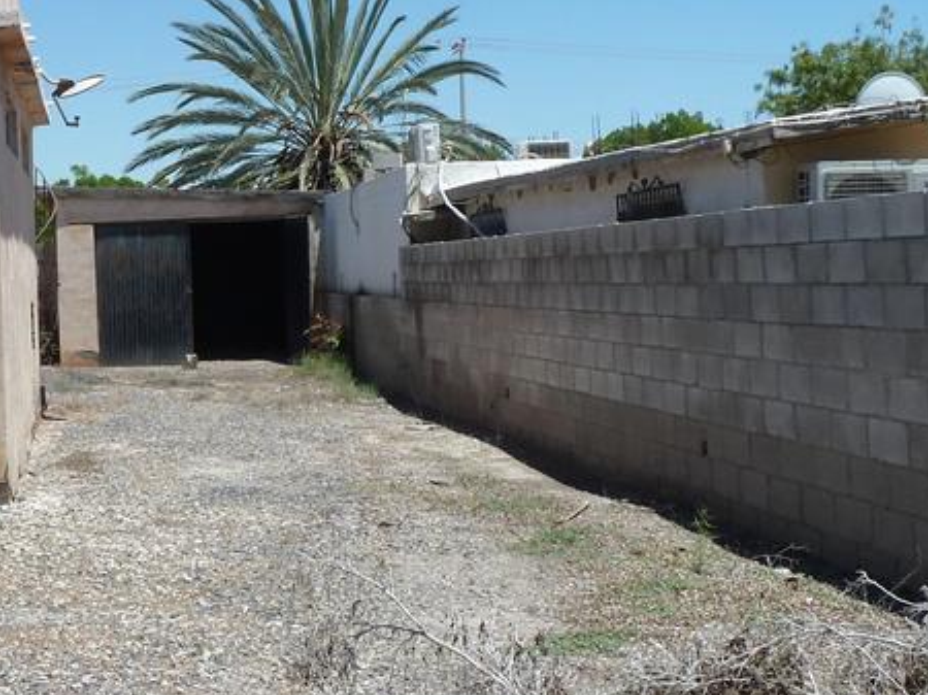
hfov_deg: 28.4
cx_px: 113
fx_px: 1768
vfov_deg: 22.2
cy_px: 293
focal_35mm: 66
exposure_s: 1/500
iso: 80
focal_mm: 4.7
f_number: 5
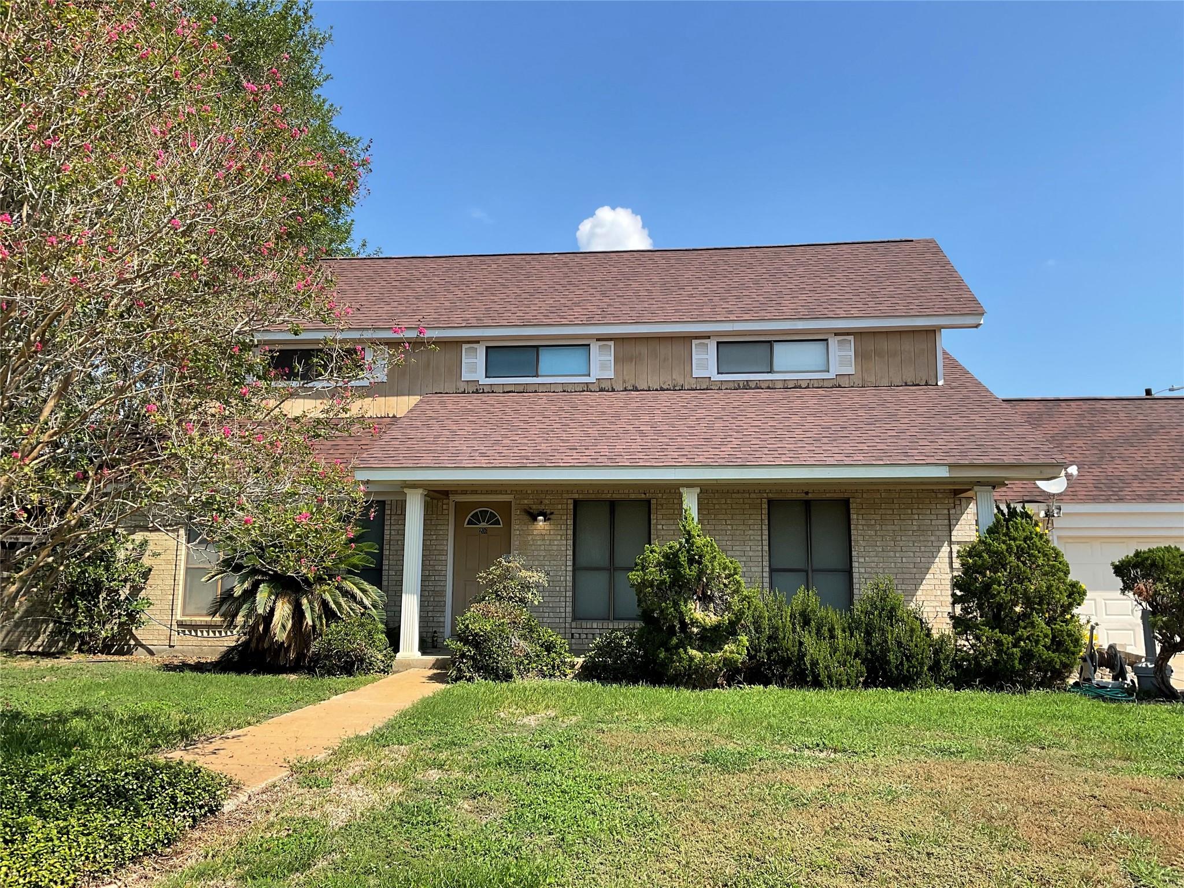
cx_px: 592
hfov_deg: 61.7
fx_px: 992
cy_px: 444
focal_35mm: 29
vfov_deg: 48.2
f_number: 1.8
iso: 16
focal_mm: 3
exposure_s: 1/1311
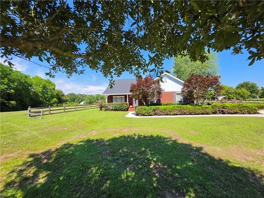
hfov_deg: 106.2
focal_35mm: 13
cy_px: 99
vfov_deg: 89.9
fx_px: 99
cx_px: 132
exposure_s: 1/1293
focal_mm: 2.2
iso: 32
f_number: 1.9
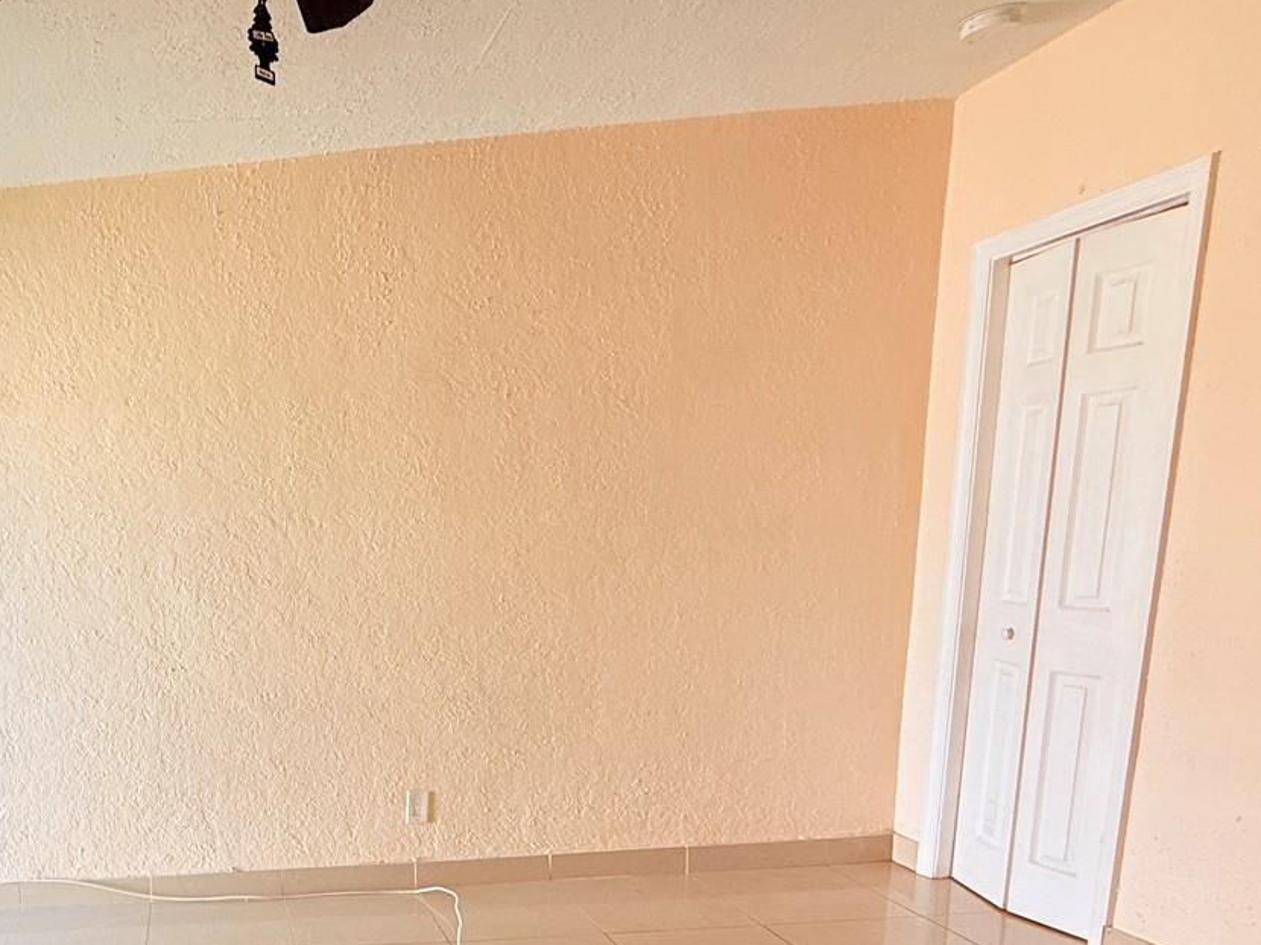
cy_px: 734
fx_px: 983
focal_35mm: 27
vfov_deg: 48.9
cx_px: 164
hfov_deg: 57.6
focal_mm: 2.22
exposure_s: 1/120
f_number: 2.2
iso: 64
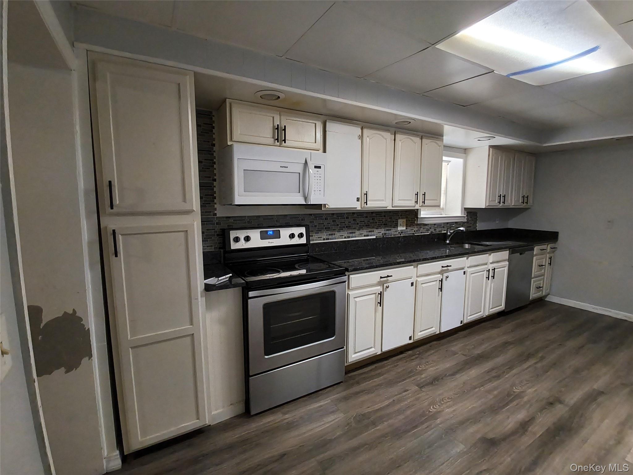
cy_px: 238
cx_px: 316
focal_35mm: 16
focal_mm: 1.46
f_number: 2.2
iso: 250
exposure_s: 1/50
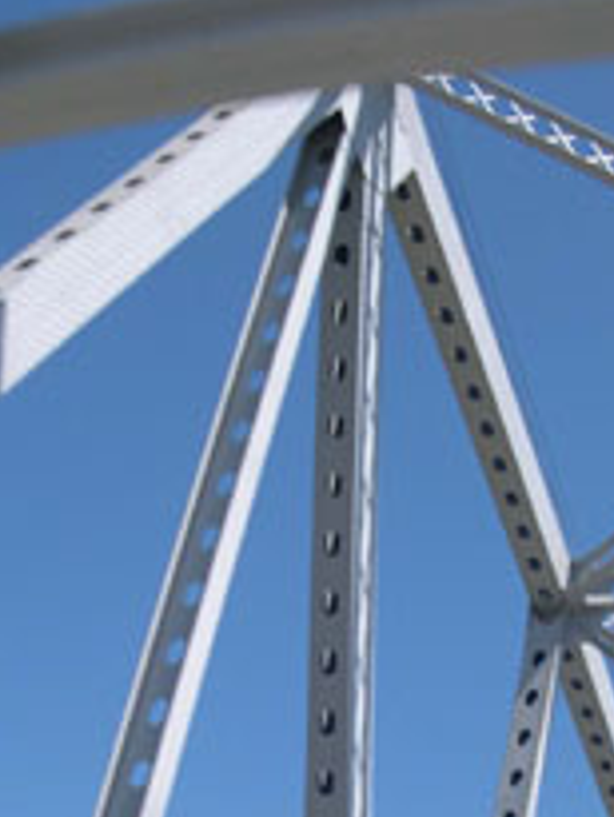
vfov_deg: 25.7
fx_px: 1748
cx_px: 466
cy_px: 689
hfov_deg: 19.8
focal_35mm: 74
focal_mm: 8
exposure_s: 1/175
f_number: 7.6
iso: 100
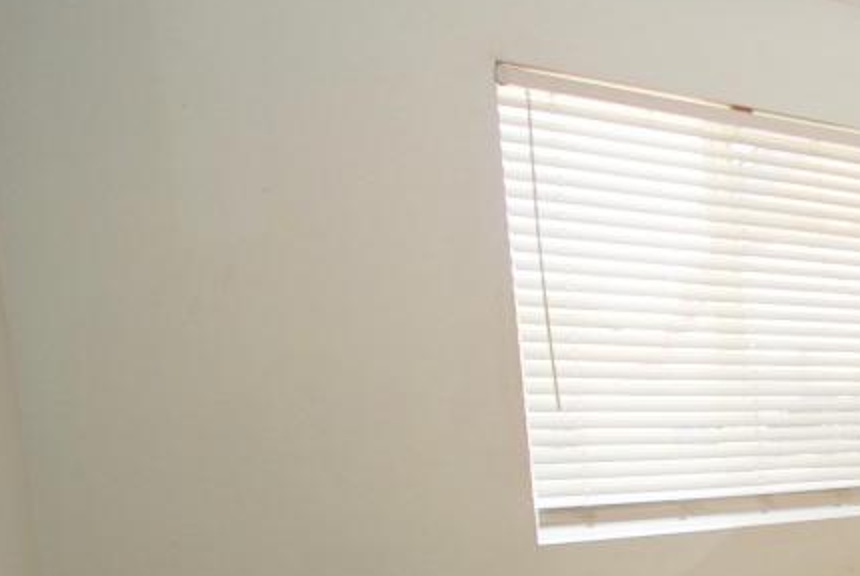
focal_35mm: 40
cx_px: 1137
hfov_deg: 33.8
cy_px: 520
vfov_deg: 31.9
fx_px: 957
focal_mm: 10
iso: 200
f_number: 4
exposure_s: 1/60
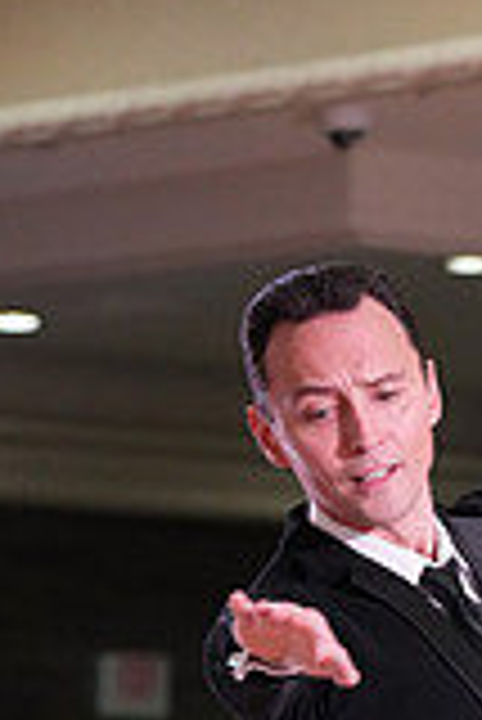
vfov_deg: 5.4
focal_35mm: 380
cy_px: 1030
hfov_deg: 3.6
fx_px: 7615
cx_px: 642
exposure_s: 1/320
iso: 5000
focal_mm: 105
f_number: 4
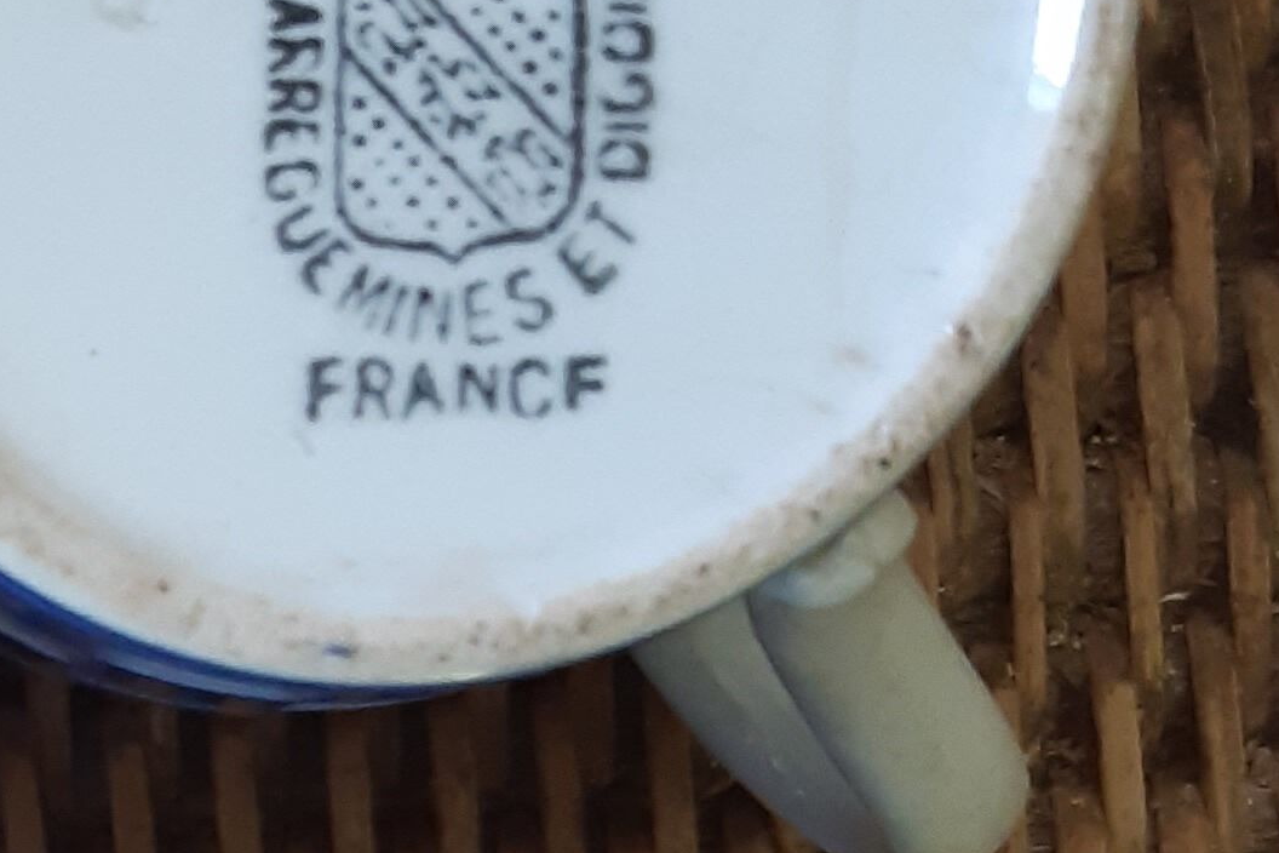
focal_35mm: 118
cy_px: 1264
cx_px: -298
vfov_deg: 11.2
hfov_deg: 16.6
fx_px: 4192
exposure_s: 1/50
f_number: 1.7
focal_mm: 3.92
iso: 125
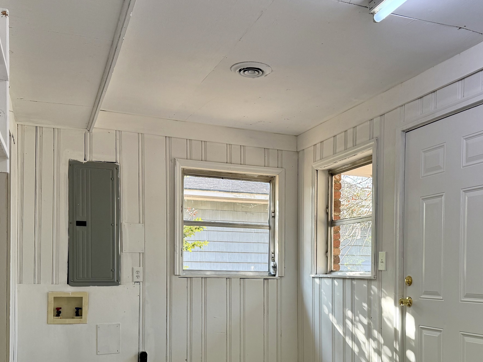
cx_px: 268
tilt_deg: -0.5
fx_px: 544
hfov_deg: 47.8
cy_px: 276
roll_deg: -0.1
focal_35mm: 39
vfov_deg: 35.9
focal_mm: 6.76
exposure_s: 1/228
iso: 100
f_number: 1.78
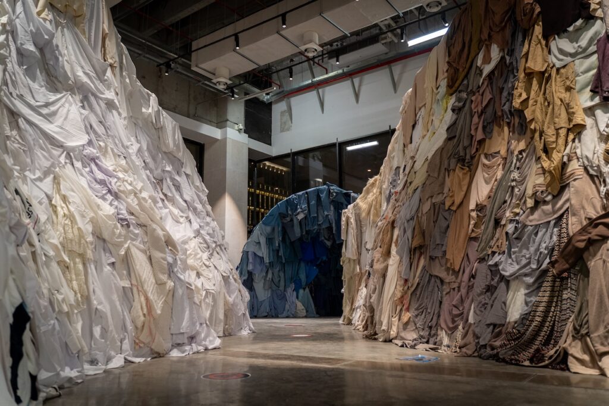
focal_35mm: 28
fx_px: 473
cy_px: 203
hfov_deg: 65.5
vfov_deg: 46.4
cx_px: 304
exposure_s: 1/200
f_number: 2.8
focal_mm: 28
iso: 2000
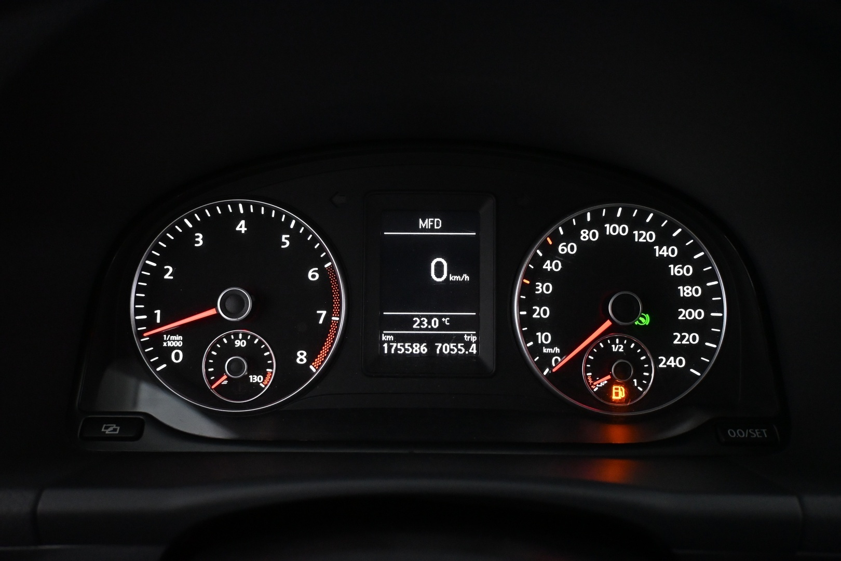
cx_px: 420
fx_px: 701
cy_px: 280
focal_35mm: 30
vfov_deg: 43.6
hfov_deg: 61.9
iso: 4500
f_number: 3.8
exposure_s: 1/60
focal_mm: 20
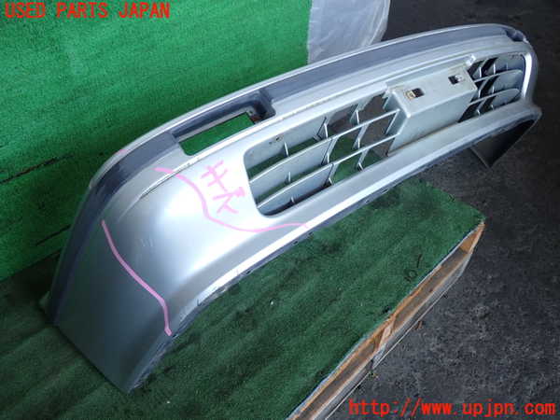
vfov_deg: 44.2
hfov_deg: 56.8
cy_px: 210
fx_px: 518
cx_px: 280
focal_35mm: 32
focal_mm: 5.79
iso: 100
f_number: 2.4
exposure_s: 1/160
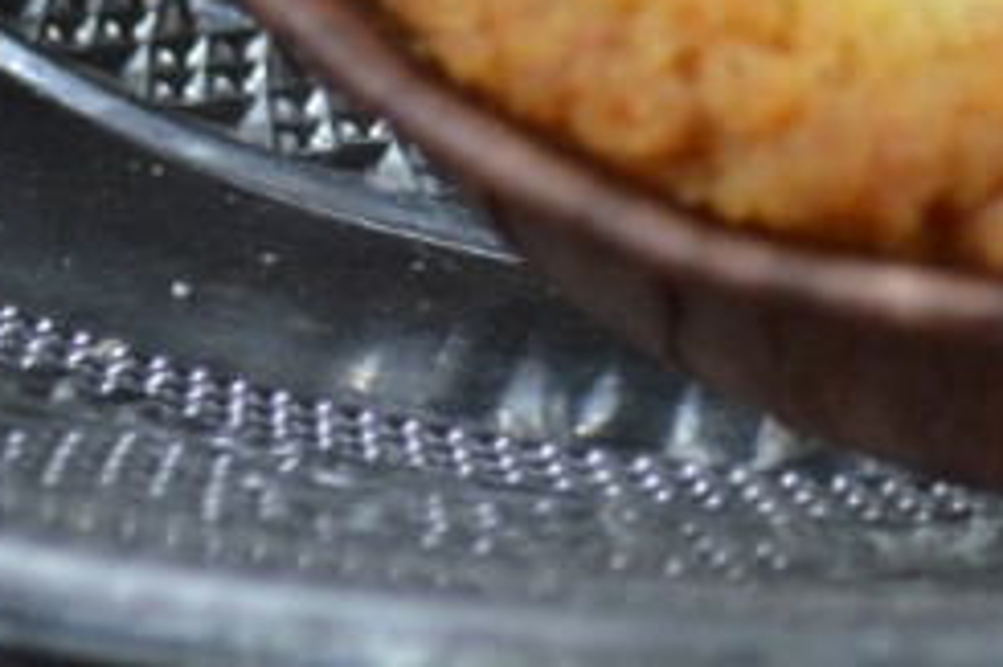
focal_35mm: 255
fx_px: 7100
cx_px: 1451
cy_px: -479
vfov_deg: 5.3
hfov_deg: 7.9
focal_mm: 36
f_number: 5.6
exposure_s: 1/8
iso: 100
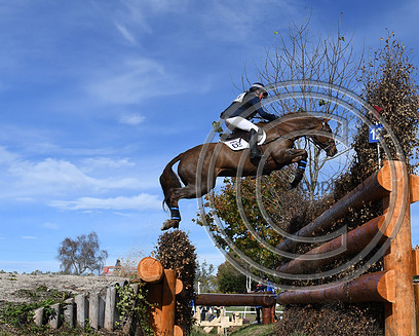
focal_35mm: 48
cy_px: 171
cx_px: 291
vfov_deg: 31.5
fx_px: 596
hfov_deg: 38.2
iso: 560
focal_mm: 24
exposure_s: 1/3200
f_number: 7.1
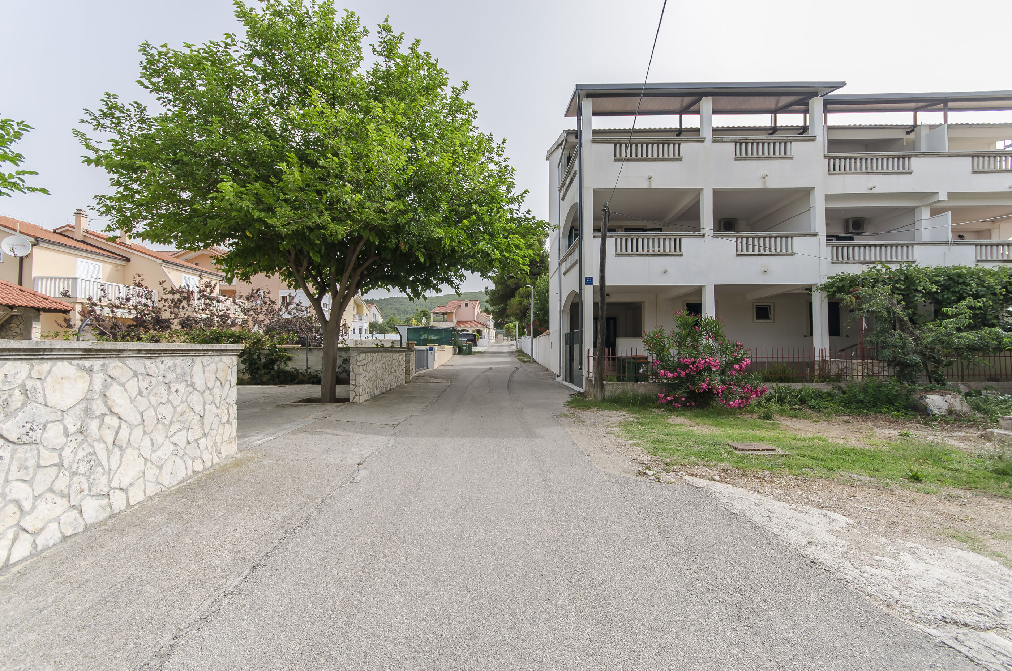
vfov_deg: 77.1
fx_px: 421
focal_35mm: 15
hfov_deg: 100.5
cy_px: 336
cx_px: 506
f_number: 7.1
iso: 100
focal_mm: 10
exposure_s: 1/200
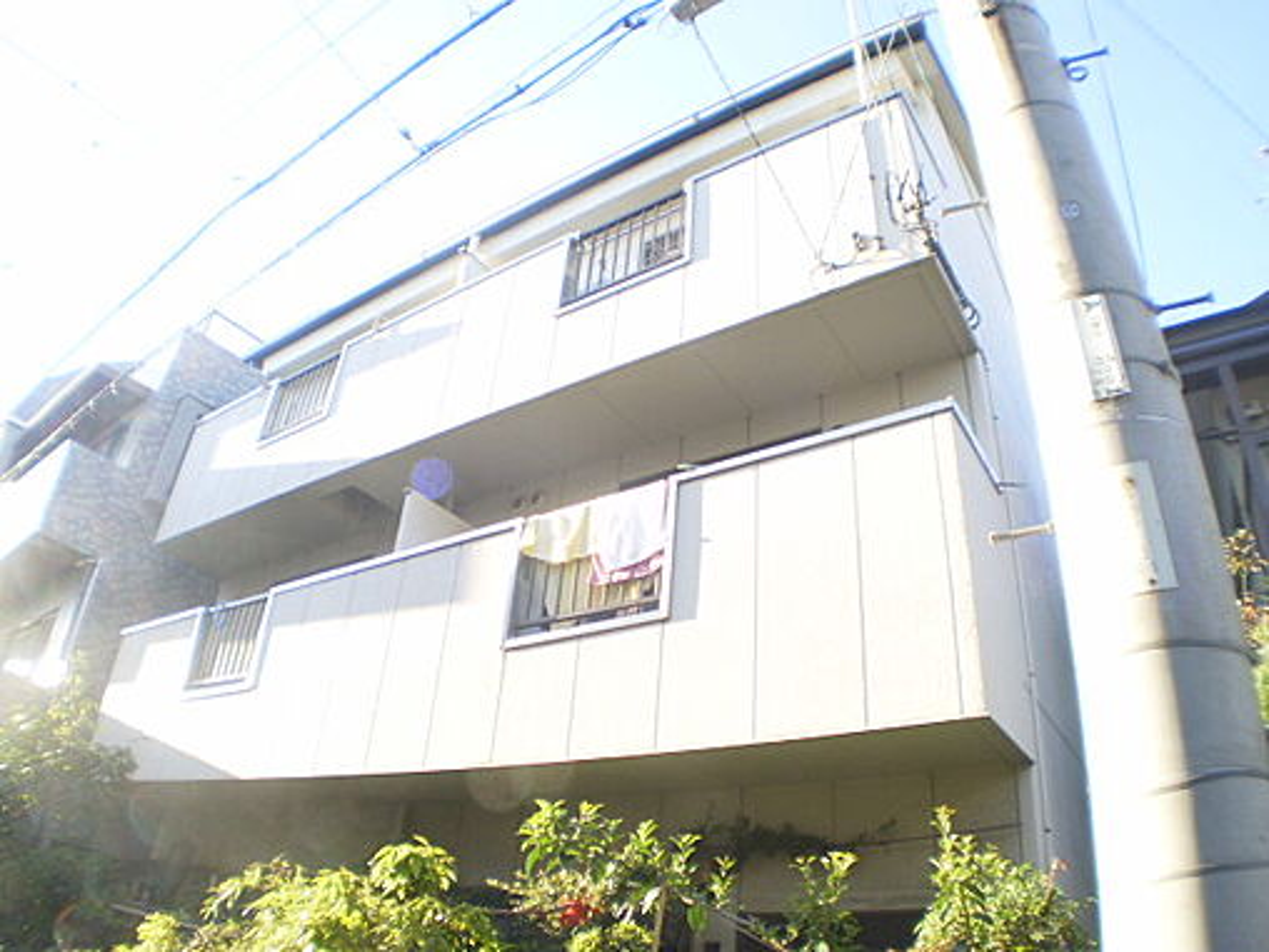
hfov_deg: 51.4
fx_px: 1320
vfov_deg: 39.7
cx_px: 634
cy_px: 476
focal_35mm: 36
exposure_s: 1/100
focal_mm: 6.3
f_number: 3.1
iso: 64
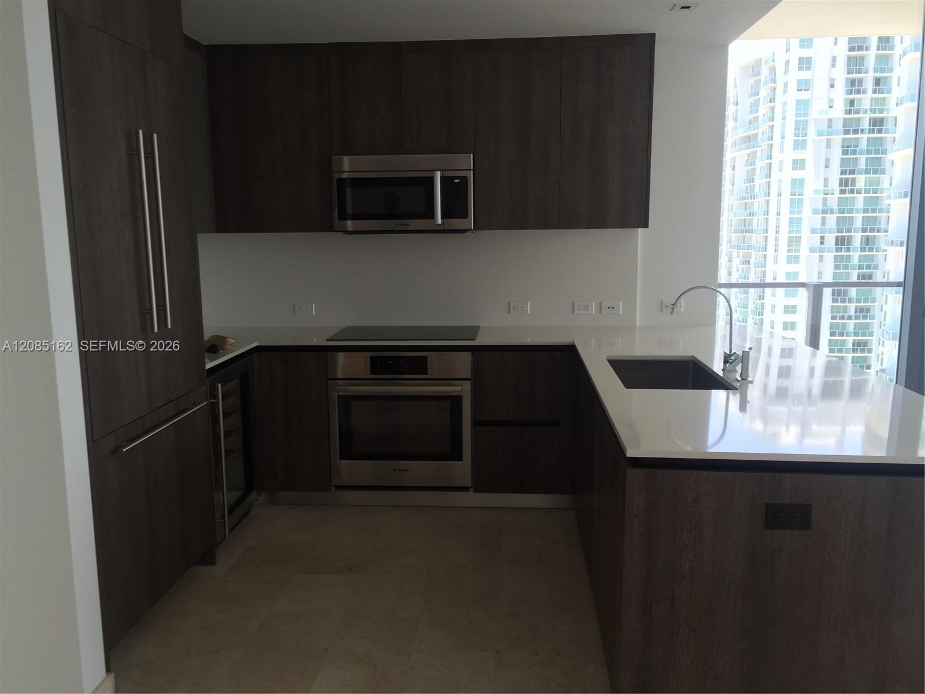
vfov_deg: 48.2
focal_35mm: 29
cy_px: 347
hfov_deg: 61.7
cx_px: 462
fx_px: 775
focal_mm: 4.15
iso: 32
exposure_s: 1/60
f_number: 2.2
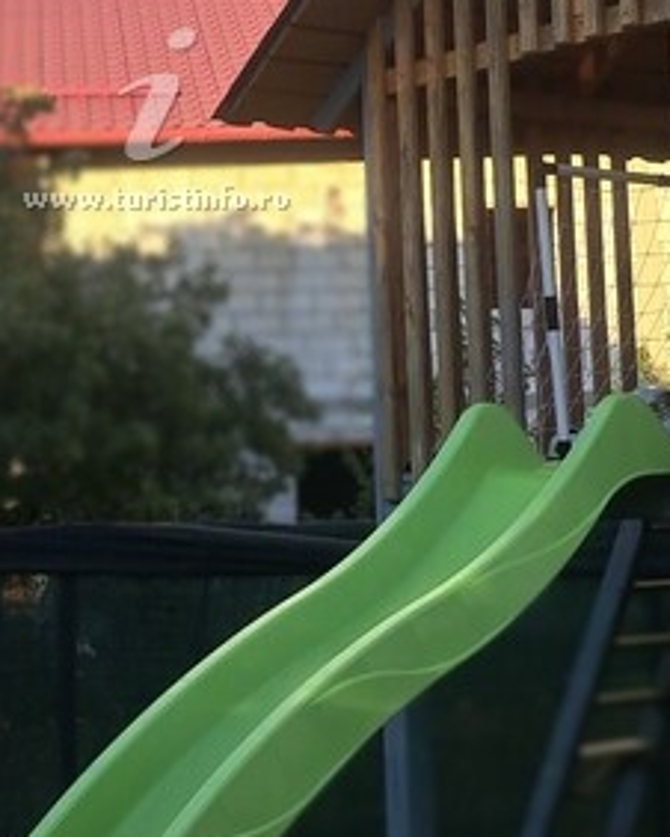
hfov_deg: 18.0
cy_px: 169
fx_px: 2105
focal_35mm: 85
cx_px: 210
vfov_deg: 22.2
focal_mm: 5.23
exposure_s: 1/474
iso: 50
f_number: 1.8
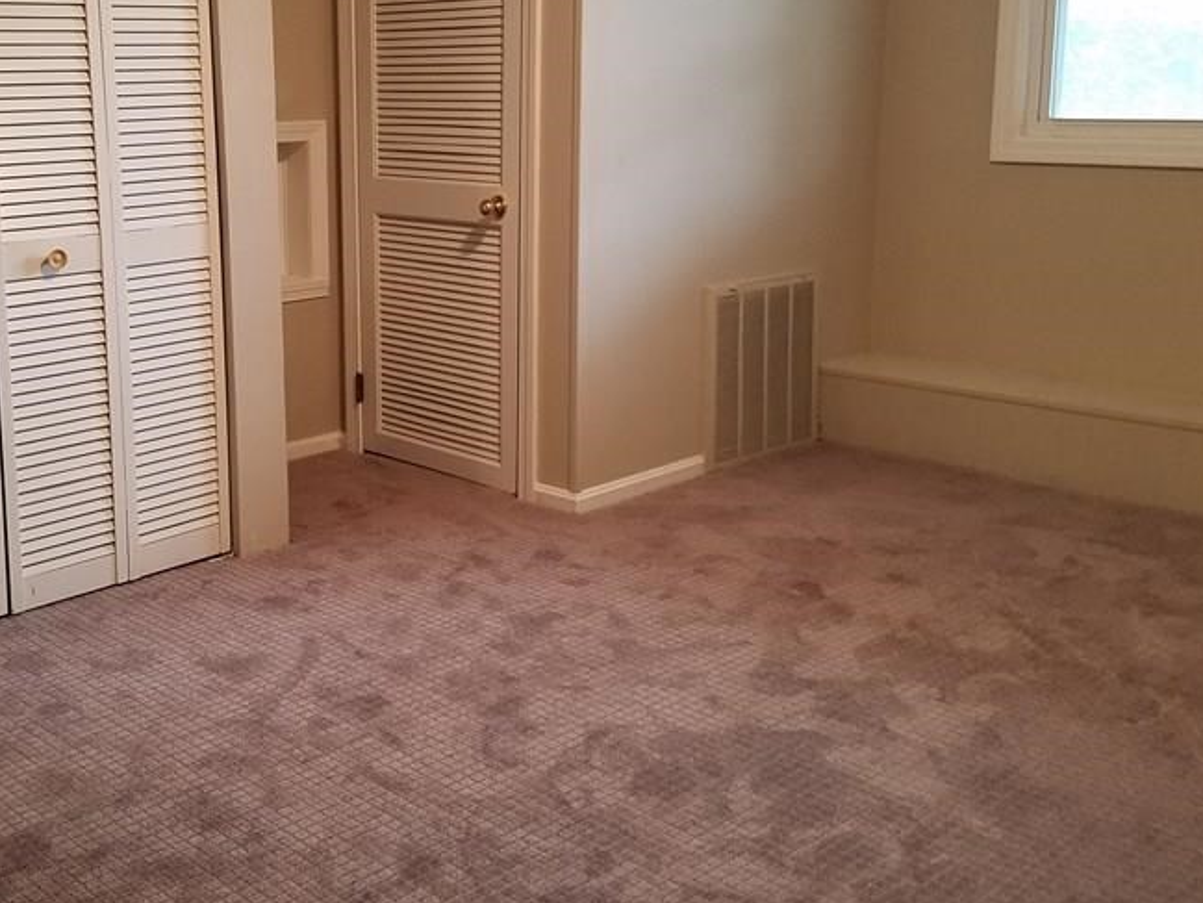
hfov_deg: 45.2
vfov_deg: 34.6
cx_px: 426
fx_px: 1425
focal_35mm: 41
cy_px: 258
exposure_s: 1/24
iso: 250
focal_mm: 4.2
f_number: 1.7
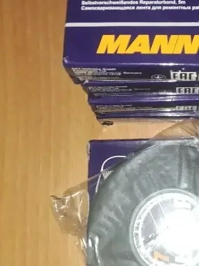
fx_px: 383
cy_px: 136
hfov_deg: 28.1
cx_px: 178
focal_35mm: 50
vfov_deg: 38.2
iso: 50
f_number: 1.8
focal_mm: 4.65
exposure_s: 1/10
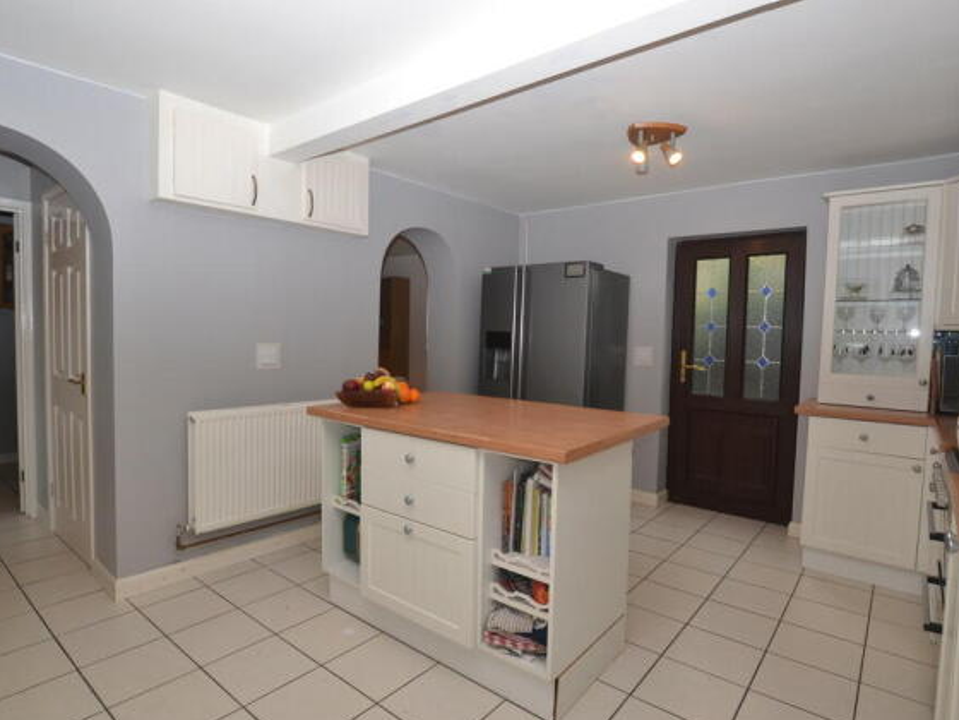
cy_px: 361
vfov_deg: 69.9
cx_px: 463
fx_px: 514
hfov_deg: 86.0
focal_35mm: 19
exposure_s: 1/125
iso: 800
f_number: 6.3
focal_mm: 11
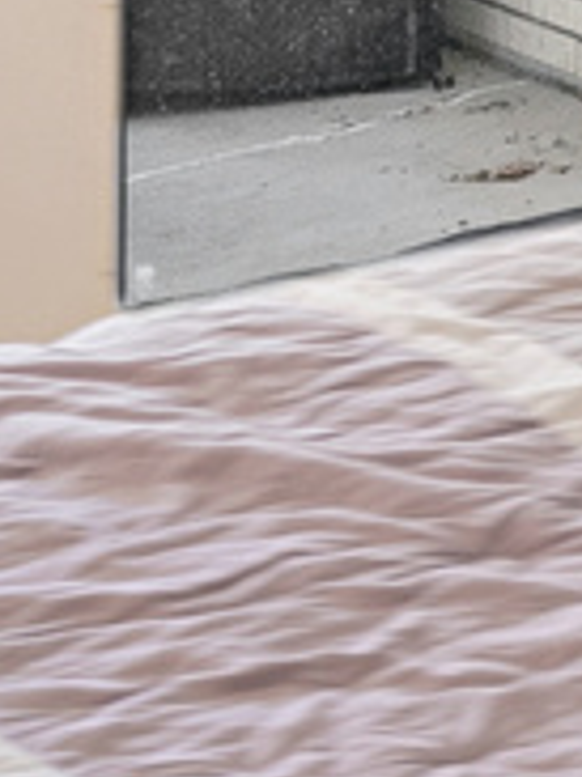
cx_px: 2239
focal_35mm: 172
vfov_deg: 10.5
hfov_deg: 6.9
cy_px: -834
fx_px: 3860
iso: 320
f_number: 9
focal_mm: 16
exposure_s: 1/1.25
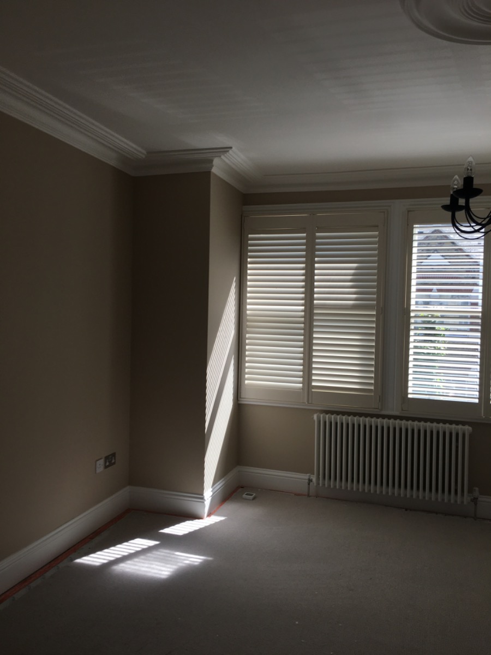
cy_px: 328
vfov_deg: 61.7
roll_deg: -1.9
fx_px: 548
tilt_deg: -1.8
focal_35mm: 29
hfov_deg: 48.2
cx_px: 246
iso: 25
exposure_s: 1/296
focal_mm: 4.15
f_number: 2.2
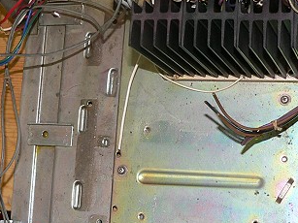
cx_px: 190
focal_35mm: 75
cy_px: 126
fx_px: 645
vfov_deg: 19.6
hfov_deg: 25.9
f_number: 2.8
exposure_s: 1/30
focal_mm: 6
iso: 100
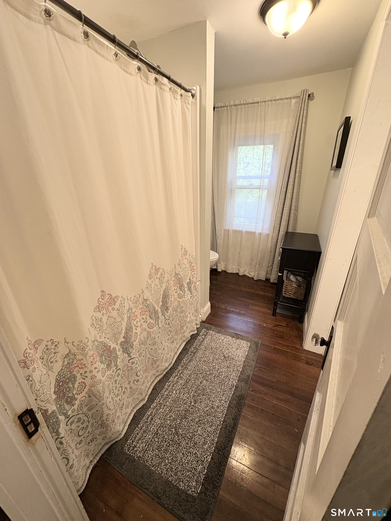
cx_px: 196
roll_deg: +0.8
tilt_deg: -21.2
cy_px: 260
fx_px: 211
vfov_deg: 102.1
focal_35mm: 14
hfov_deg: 85.7
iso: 200
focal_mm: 2.22
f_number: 2.2
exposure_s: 1/60
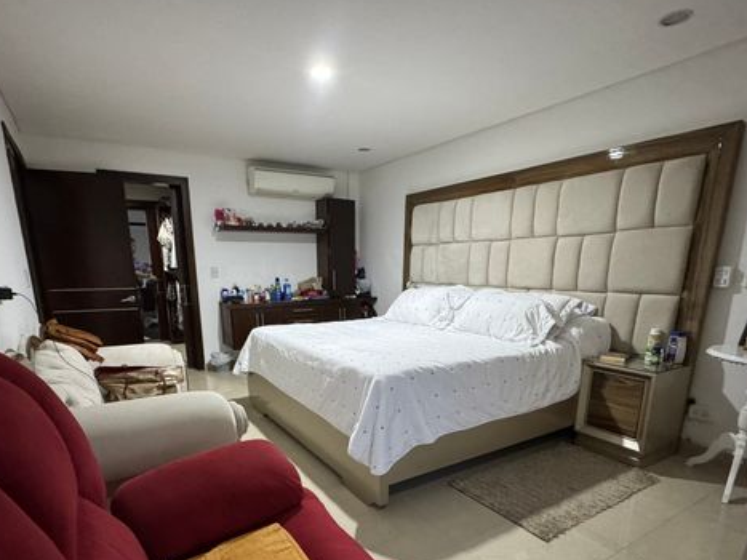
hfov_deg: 81.7
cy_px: 378
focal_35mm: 20
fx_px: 431
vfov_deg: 64.1
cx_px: 359
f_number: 2.2
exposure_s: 1/60
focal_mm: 2.22
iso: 1000
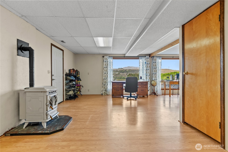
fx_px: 116
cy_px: 76
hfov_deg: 89.0
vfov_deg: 66.6
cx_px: 114
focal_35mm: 18
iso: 400
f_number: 2.8
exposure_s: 1/40
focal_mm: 18.3
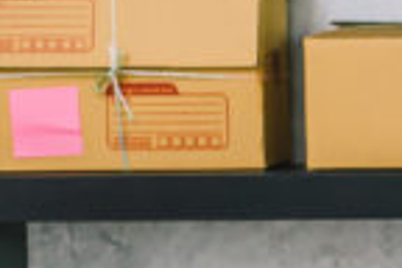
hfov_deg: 5.3
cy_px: 172
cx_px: 1117
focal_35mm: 370
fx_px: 4131
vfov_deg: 3.7
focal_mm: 35
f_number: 4
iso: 400
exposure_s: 1/40
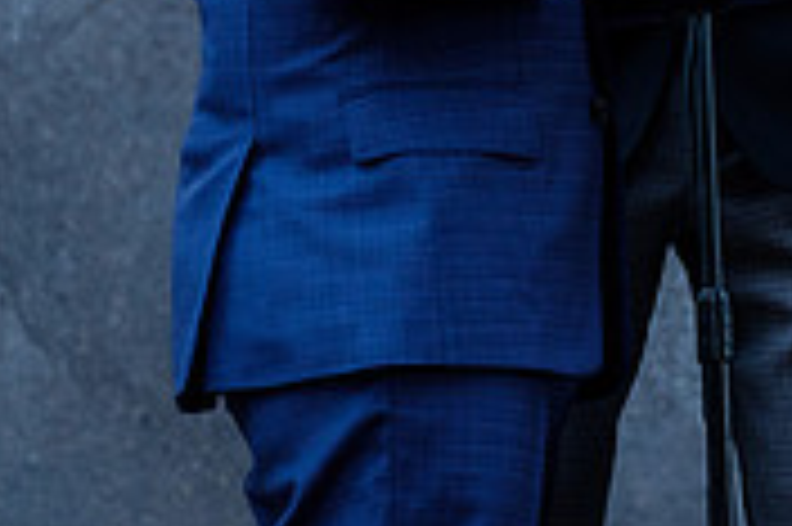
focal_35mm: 469
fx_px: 10308
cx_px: 922
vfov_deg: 2.9
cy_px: -169
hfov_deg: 4.4
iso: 640
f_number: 2.8
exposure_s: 1/150
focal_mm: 94.5
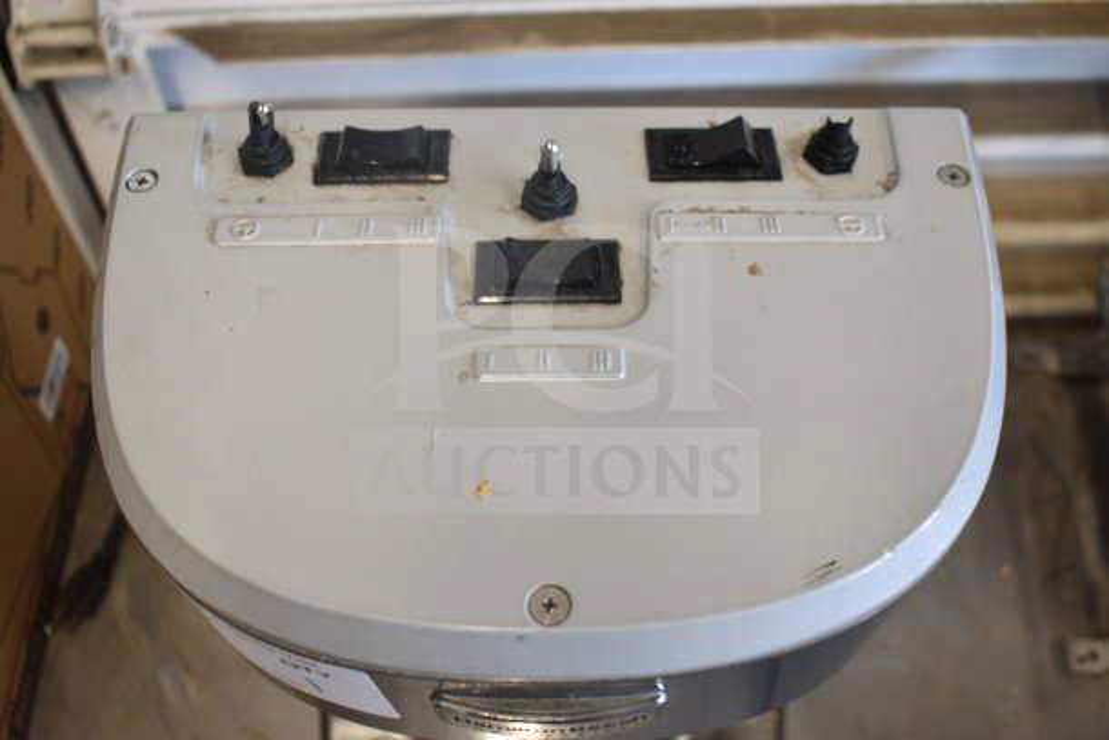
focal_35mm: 36
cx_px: 554
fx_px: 1109
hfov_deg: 53.1
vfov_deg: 36.9
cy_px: 370
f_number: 3.8
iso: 720
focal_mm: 24
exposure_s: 1/40
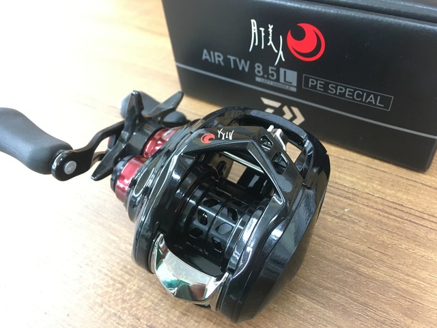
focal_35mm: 29
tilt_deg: -46.7
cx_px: 218
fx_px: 366
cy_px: 164
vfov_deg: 48.2
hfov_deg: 61.7
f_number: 2.2
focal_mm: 4.15
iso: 200
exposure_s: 1/24
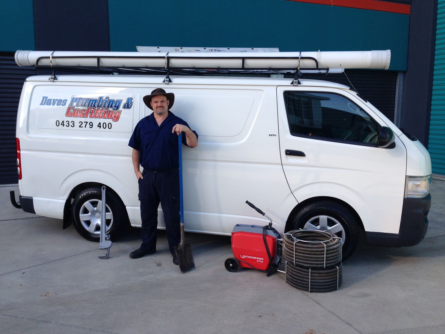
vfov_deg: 42.9
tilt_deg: -10.1
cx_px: 222
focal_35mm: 33
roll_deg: -0.2
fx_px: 424
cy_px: 167
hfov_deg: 55.4
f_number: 2.4
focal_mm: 4.12
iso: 50
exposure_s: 1/384
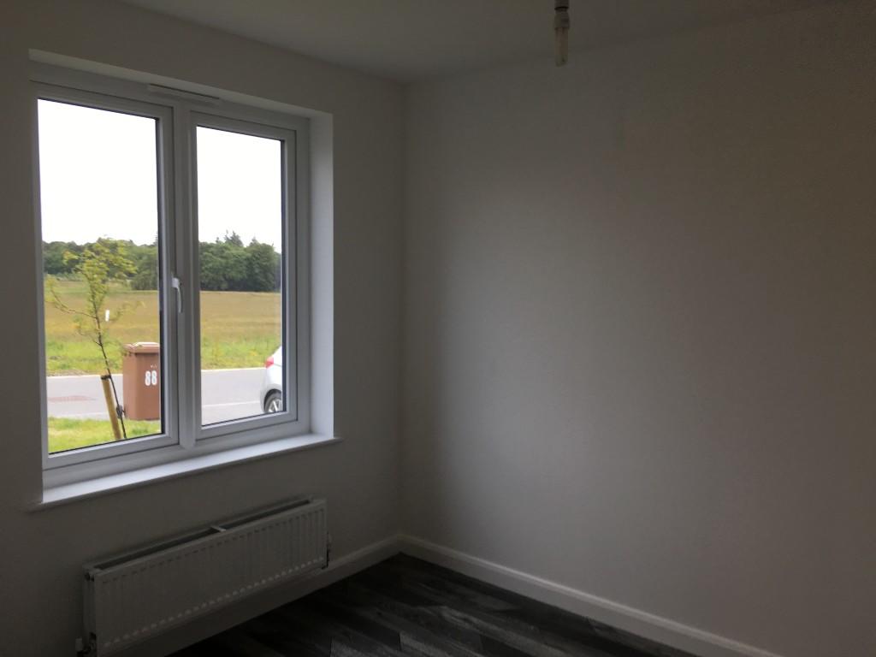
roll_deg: -1.0
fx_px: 734
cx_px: 438
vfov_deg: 48.2
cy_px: 328
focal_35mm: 29
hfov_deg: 61.7
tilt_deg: -4.3
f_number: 2.2
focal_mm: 4.15
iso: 32
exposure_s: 1/50
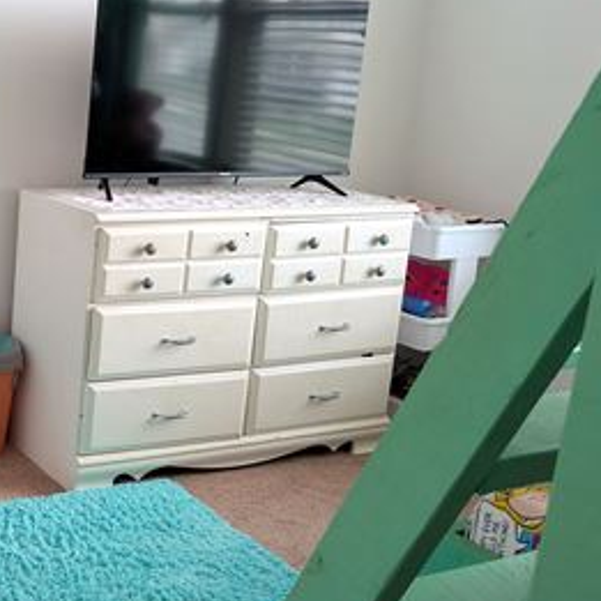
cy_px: 267
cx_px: -64
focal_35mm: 52
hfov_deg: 29.5
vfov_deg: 32.8
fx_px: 1021
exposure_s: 1/253
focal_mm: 6.9
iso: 569
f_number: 1.68
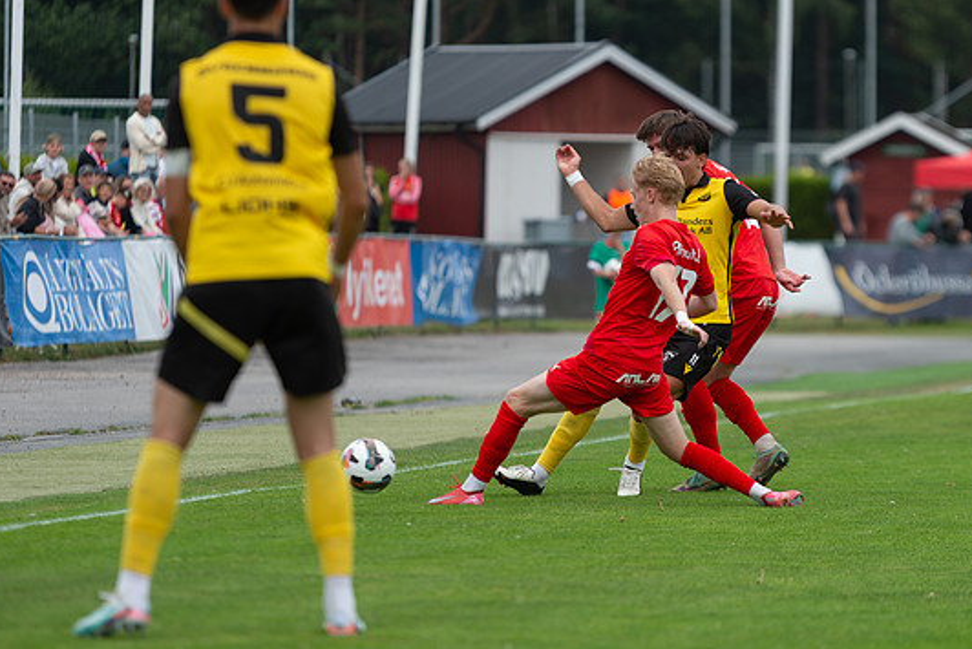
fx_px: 7994
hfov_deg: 7.0
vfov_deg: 4.6
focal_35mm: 296
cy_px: 297
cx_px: 633
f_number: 3.2
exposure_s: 1/1250
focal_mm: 200
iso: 200
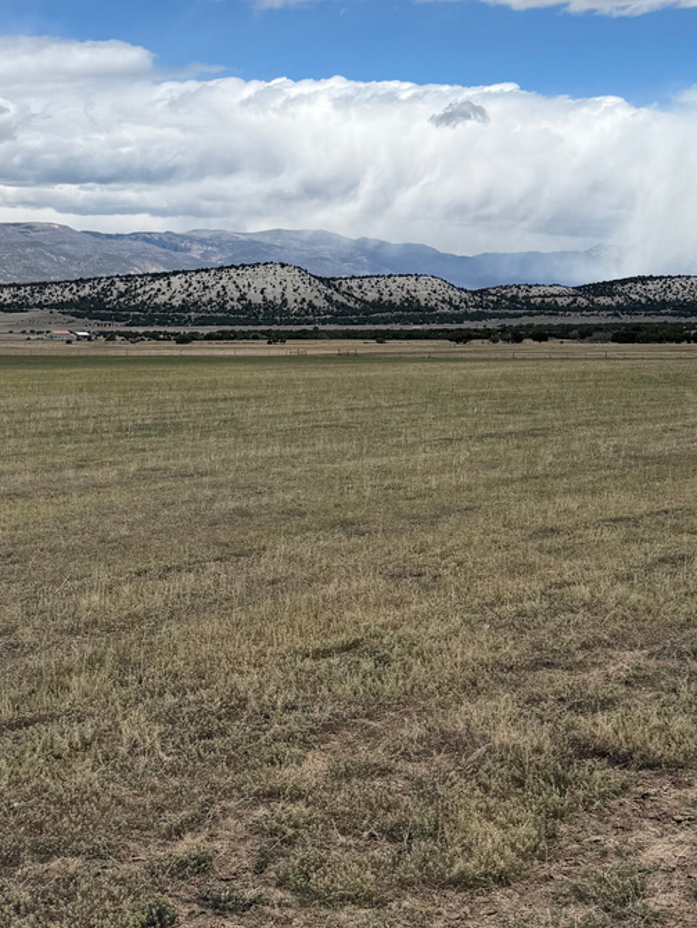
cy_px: 339
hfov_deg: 26.6
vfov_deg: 34.7
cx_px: 346
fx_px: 1476
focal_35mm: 55
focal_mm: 6.76
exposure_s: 1/7353
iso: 80
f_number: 1.78
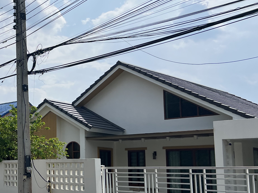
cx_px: -23
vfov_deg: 25.6
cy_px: 105
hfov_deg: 30.4
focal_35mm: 57
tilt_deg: +7.4
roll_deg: -2.4
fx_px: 425
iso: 50
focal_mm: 5.7
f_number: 1.5
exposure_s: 1/8000
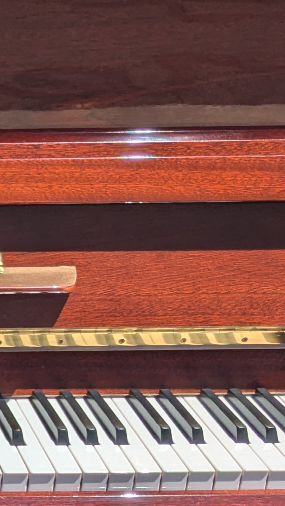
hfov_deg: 11.2
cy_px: 364
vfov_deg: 22.8
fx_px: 1250
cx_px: -359
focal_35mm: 93
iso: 74
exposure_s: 1/7812
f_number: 1.73
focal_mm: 4.38
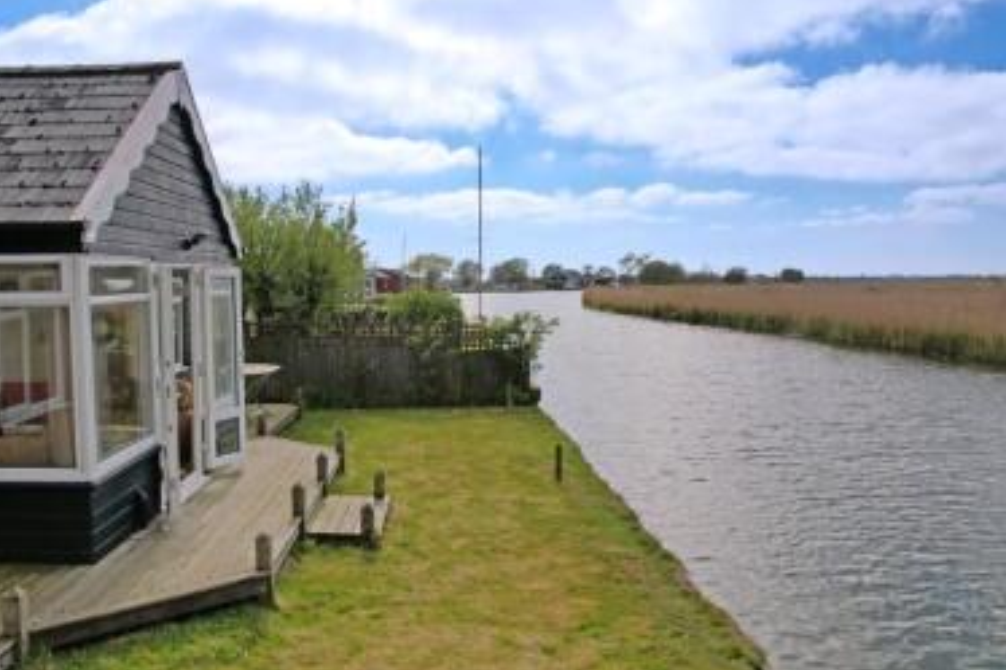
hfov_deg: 65.3
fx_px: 782
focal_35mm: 28
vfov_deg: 46.4
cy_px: 330
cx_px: 447
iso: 100
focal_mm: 8.38
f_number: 2.8
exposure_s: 1/1000
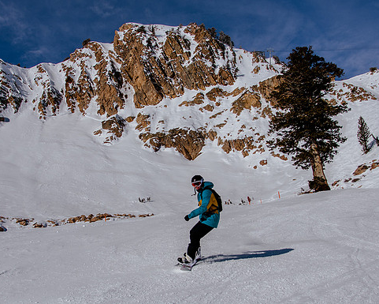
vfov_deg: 30.8
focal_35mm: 49
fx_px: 550
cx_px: 156
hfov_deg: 37.9
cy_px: 183
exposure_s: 1/3200
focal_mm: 24
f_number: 5.6
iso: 200
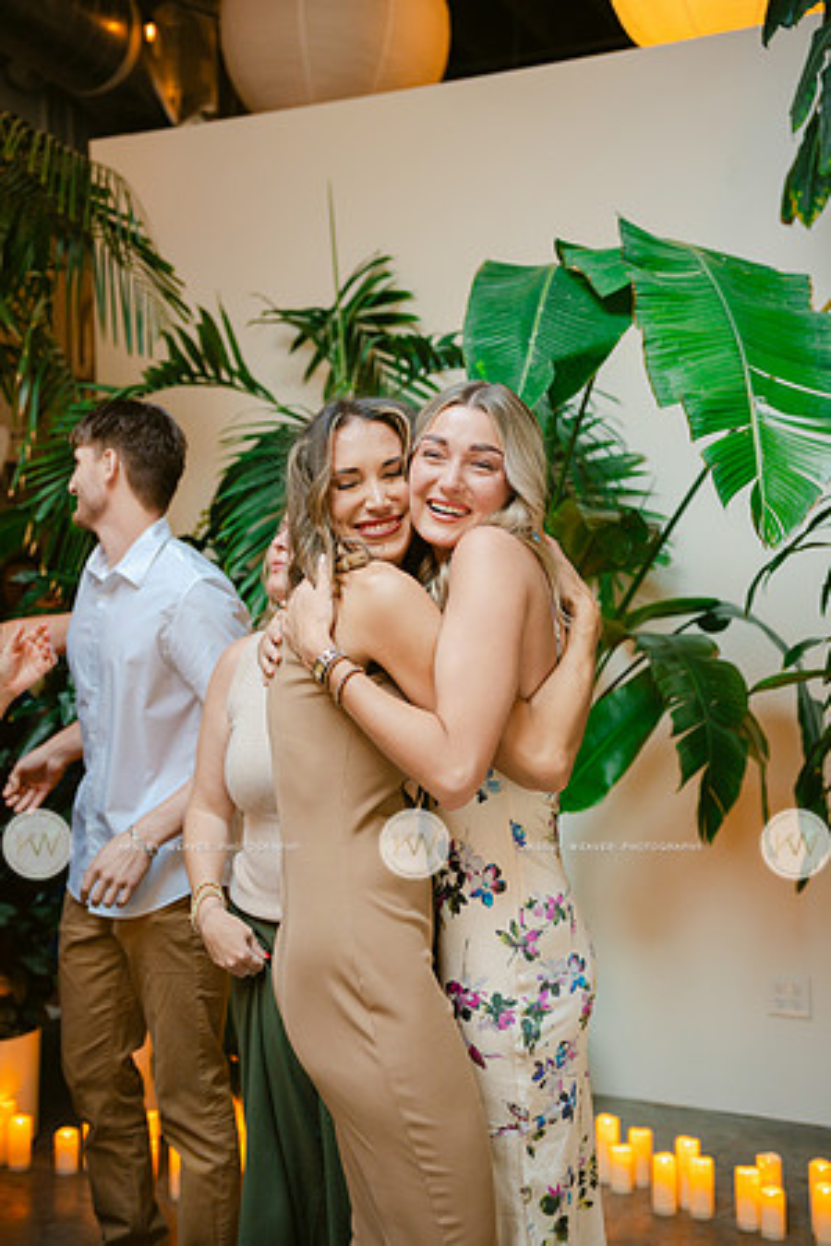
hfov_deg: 29.7
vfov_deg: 43.3
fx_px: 1568
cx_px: 416
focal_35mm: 45
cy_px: 623
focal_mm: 45.3
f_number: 2.8
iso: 1000
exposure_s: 1/250
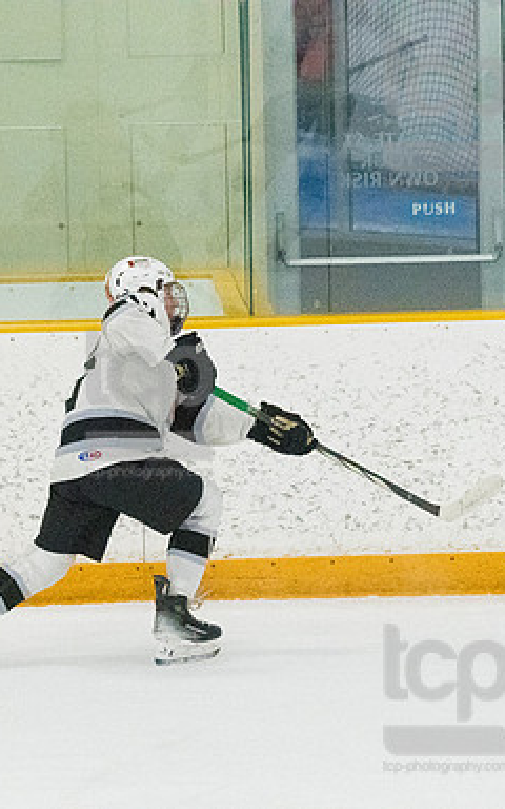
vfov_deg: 4.8
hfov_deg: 3.0
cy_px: 404
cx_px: 149
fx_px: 9667
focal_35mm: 439
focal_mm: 190
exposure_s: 1/1600
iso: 8000
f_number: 5
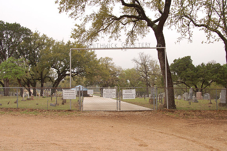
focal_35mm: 42
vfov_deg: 31.9
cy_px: 76
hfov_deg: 46.4
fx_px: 265
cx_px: 114
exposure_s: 1/500
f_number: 11
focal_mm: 28
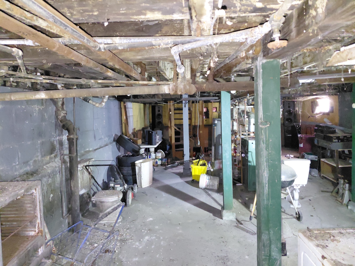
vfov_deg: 54.9
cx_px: 178
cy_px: 133
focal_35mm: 25
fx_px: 256
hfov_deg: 69.4
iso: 1250
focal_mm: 4.69
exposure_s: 1/20
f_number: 1.8
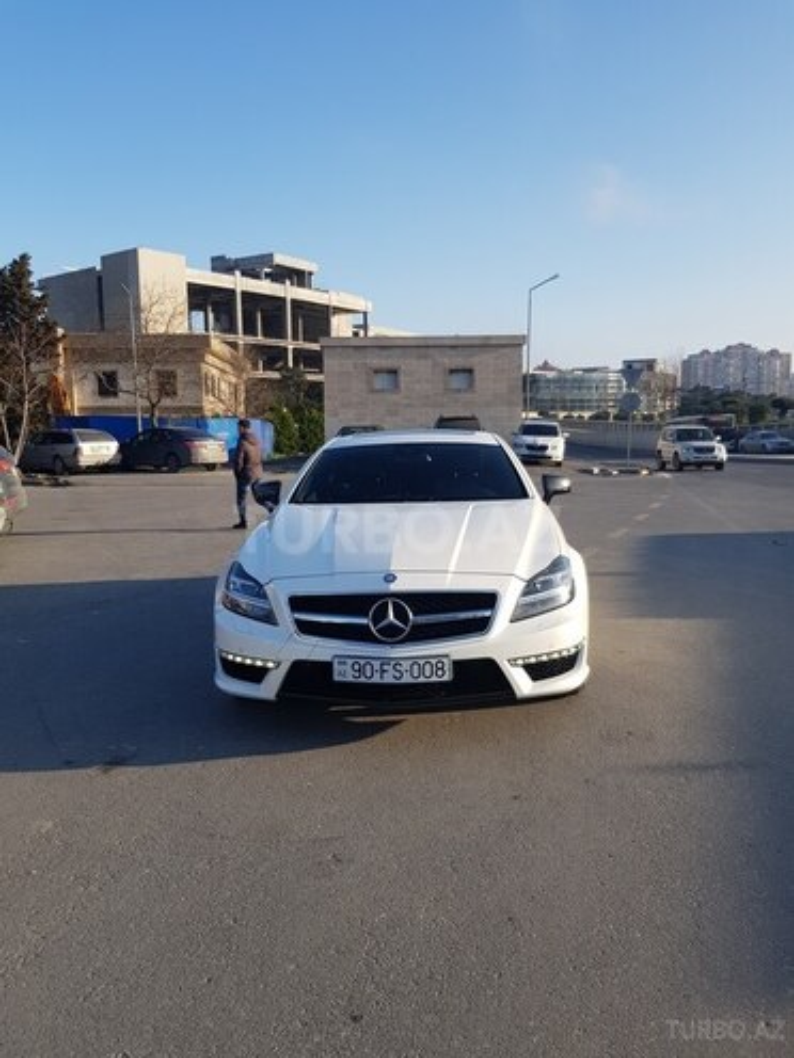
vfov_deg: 67.3
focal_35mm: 26
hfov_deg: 53.1
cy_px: 529
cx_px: 397
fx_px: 795
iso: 40
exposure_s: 1/1248
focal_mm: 4.3
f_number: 1.7
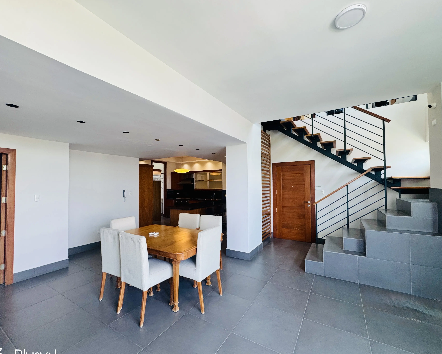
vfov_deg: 84.0
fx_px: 196
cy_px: 182
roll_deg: +0.6
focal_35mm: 15
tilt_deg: +2.6
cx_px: 224
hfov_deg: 96.8
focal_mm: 2.22
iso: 160
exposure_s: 1/120
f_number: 2.2
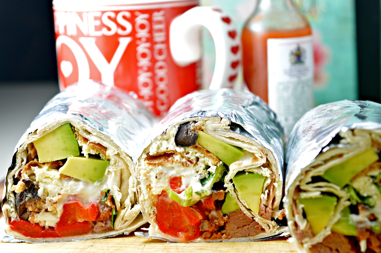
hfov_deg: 24.6
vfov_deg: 16.5
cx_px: 190
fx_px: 872
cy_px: 126
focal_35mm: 82
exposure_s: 1/20
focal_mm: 55
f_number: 5.6
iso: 100
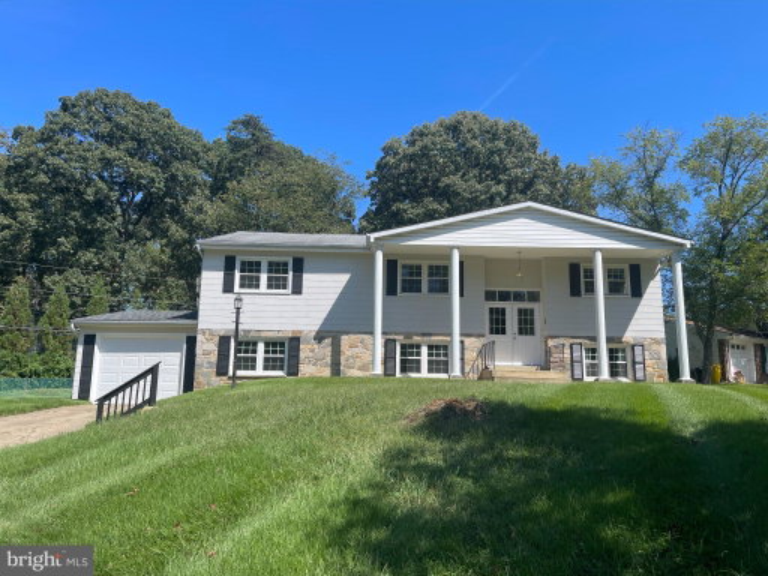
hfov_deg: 69.4
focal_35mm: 25
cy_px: 288
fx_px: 555
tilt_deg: +8.9
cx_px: 384
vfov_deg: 54.9
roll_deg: -1.0
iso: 32
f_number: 1.6
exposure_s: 1/2545
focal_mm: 5.1
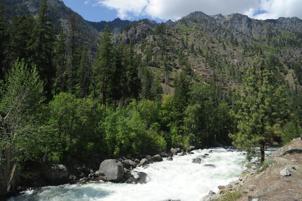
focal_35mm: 28
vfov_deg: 46.3
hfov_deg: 65.5
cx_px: 151
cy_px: 100
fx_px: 235
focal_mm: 28
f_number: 13
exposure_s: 1/200
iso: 200
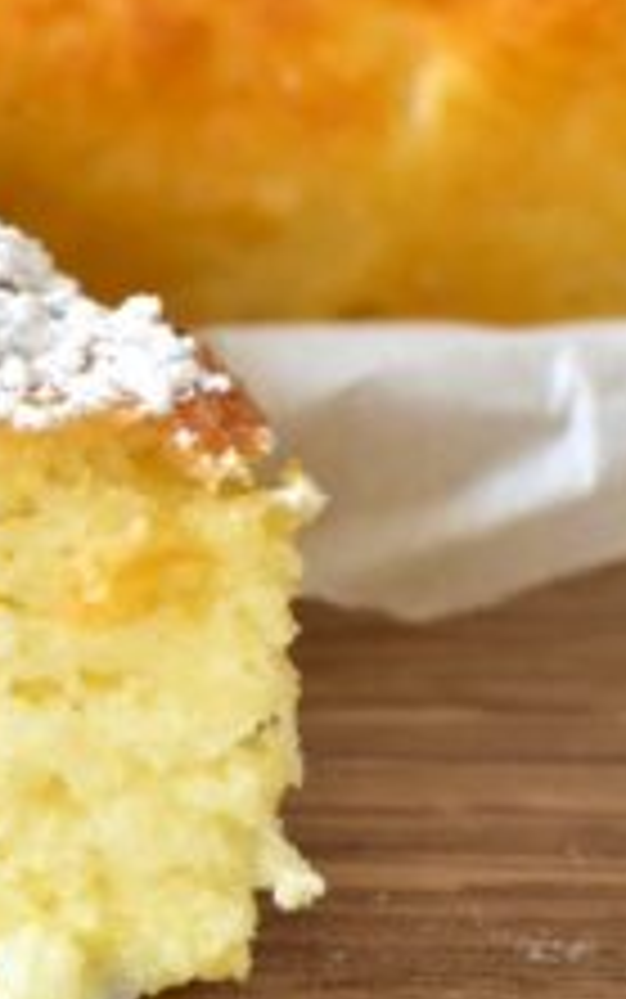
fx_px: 6761
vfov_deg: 8.5
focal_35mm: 248
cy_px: 315
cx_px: -383
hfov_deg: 5.2
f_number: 7.1
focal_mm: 50
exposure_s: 1/13
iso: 800
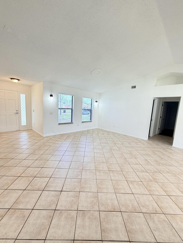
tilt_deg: -7.1
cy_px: 122
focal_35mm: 14
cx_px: 92
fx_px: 99
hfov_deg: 85.7
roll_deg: -3.2
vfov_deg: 102.1
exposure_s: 1/60
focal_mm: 2.22
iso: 320
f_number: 2.2
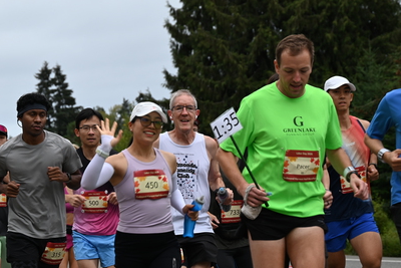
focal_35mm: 125
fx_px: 1393
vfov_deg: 11.0
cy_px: 172
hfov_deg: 16.4
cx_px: 209
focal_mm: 91
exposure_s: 1/250
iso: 400
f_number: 6.3
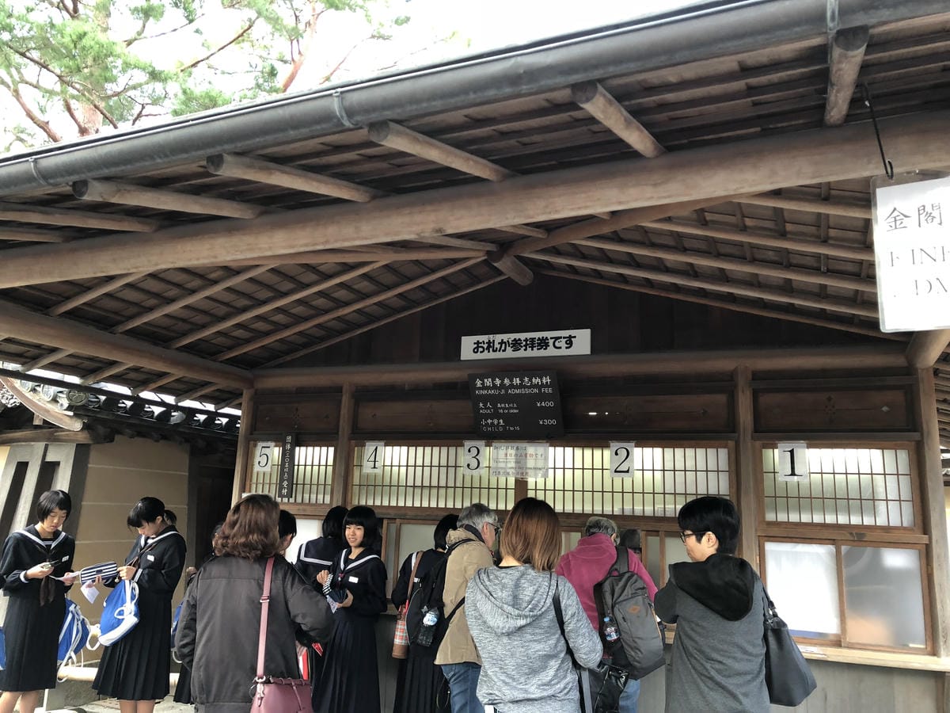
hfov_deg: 61.7
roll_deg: -2.7
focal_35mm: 29
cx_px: 475
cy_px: 356
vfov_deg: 48.2
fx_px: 796
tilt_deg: +11.5
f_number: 1.8
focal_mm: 3.99
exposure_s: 1/30
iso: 32
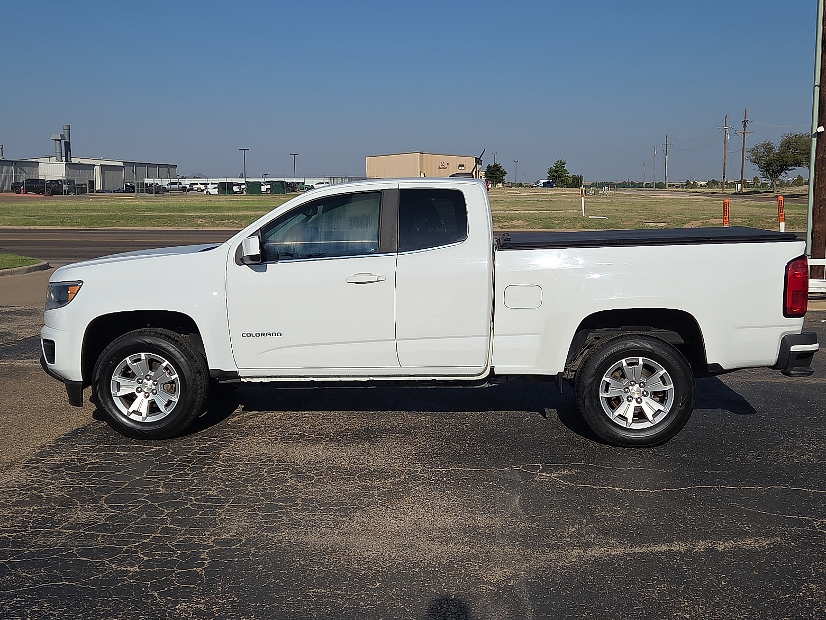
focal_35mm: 41
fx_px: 978
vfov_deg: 35.1
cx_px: 414
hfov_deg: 45.8
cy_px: 304
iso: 51
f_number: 1.8
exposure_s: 1/10000
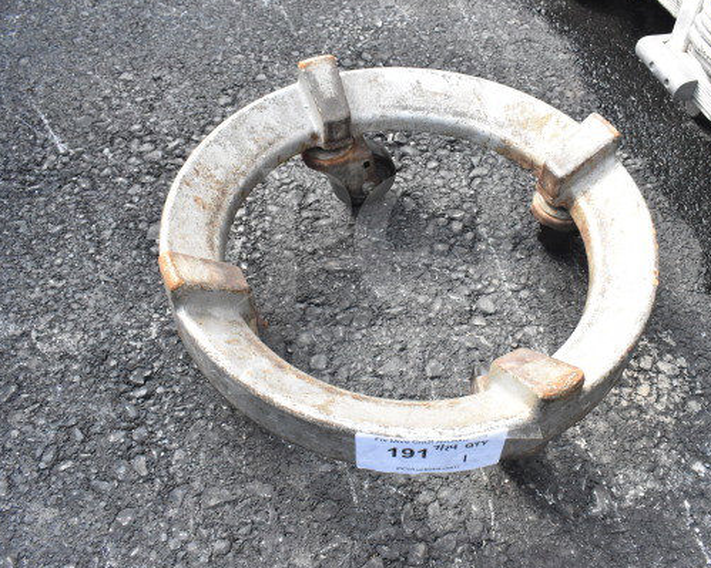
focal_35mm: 31
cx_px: 388
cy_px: 281
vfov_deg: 47.1
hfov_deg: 57.1
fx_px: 652
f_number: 13
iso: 6400
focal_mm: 18
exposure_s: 1/640
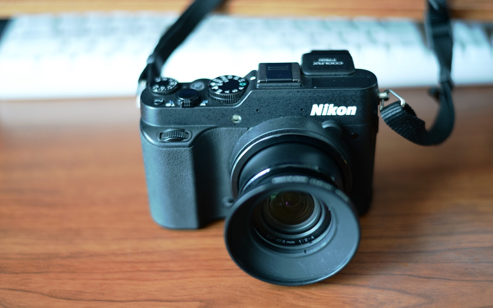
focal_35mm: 51
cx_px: 246
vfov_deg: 25.3
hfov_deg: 39.6
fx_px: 685
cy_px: 150
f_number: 1.8
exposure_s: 1/13
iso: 100
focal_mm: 50
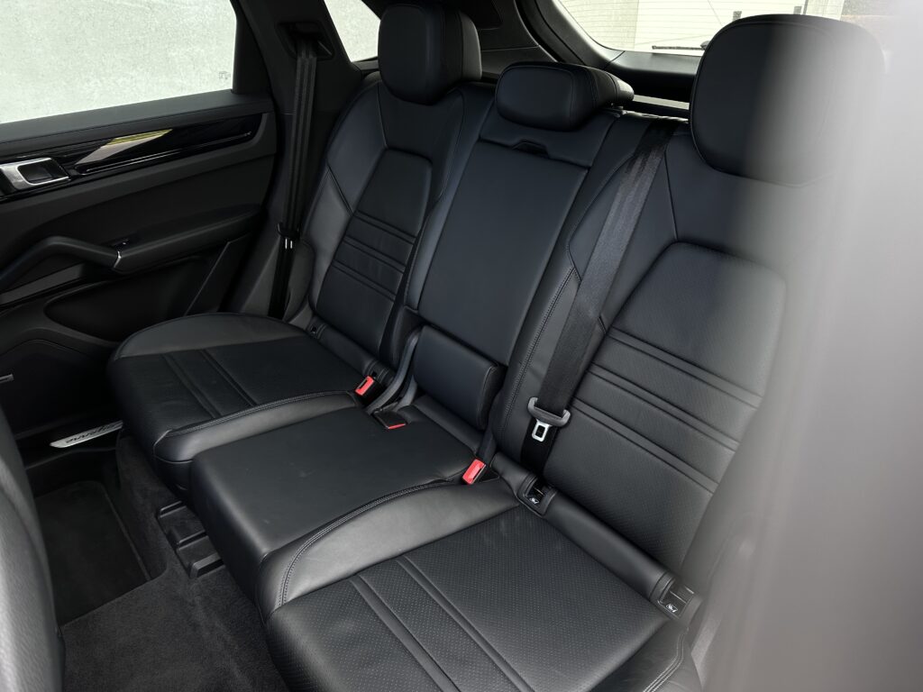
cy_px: 346
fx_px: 640
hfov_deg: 71.6
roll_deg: +1.5
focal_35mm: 24
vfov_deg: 56.8
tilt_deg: -29.1
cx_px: 462
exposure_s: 1/121
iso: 160
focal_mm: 6.86
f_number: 1.78
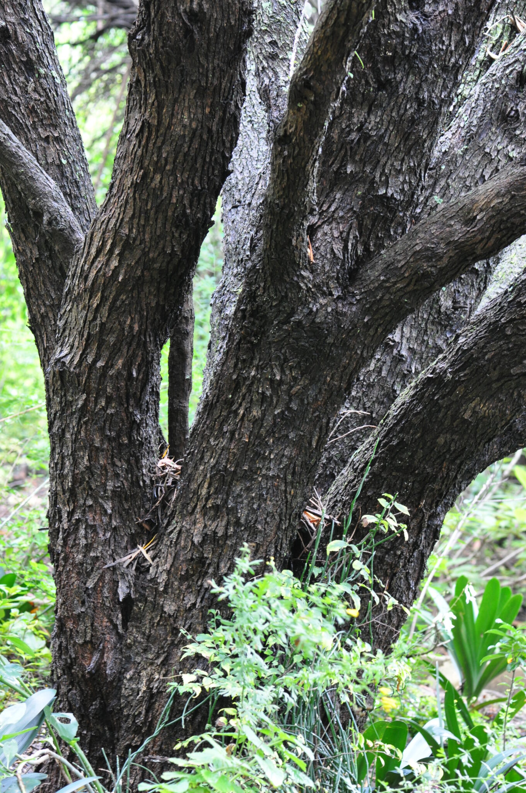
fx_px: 3461
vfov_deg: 13.1
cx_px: 263
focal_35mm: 158
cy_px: 396
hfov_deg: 8.7
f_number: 6.3
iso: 800
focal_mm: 105
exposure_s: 1/15
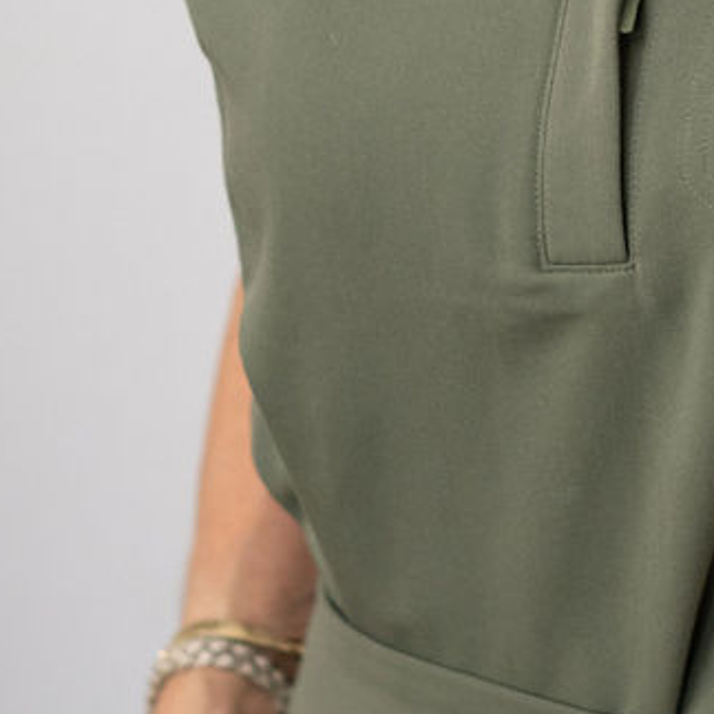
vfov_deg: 8.6
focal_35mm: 202
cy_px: -181
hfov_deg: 8.6
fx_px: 4714
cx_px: 800
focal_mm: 50
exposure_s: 1/200
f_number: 2.5
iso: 500
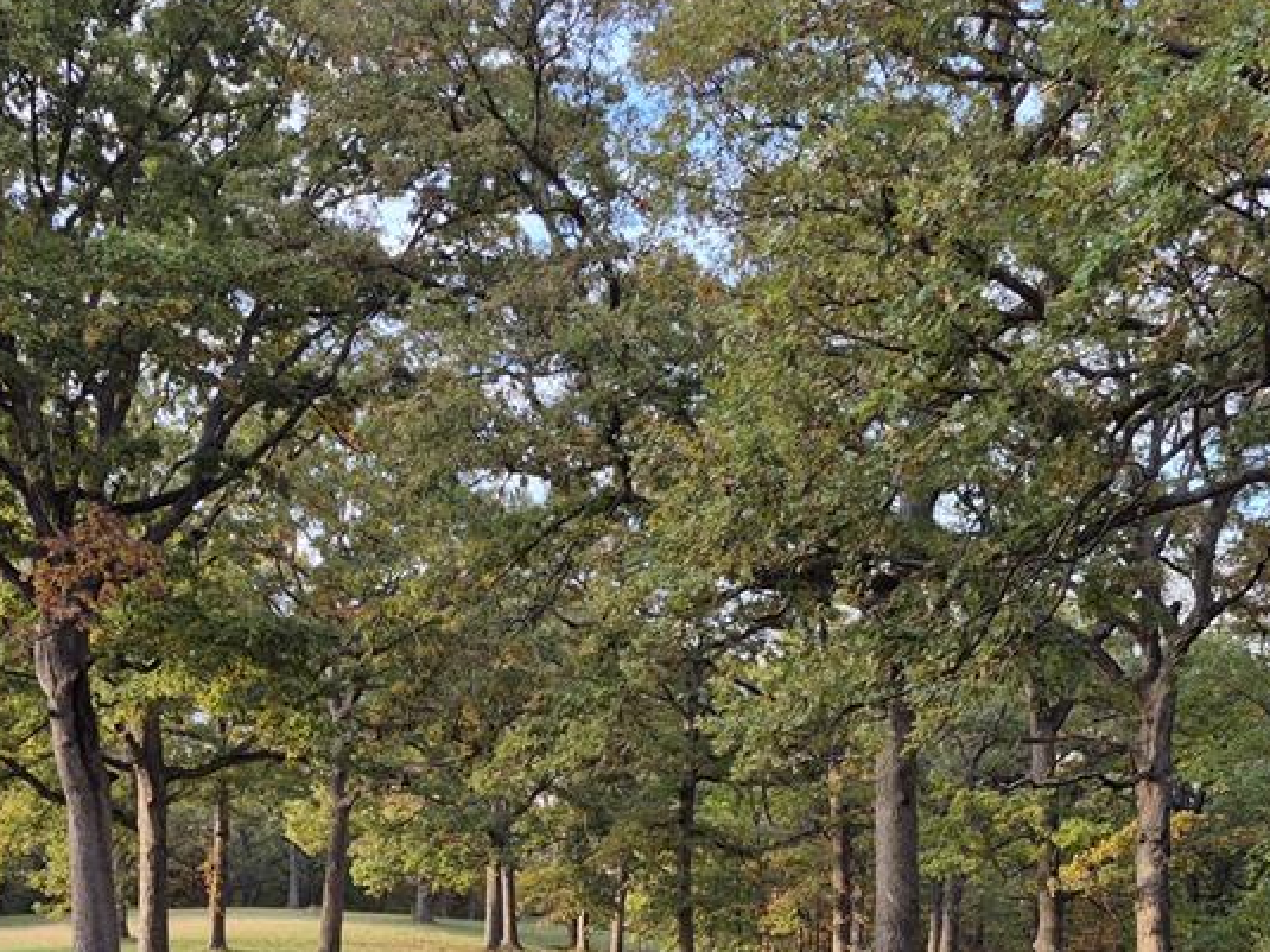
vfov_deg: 31.4
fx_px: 1614
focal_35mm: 44
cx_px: 696
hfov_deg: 42.9
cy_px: 845
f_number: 1.8
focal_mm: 5.4
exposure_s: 1/180
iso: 32
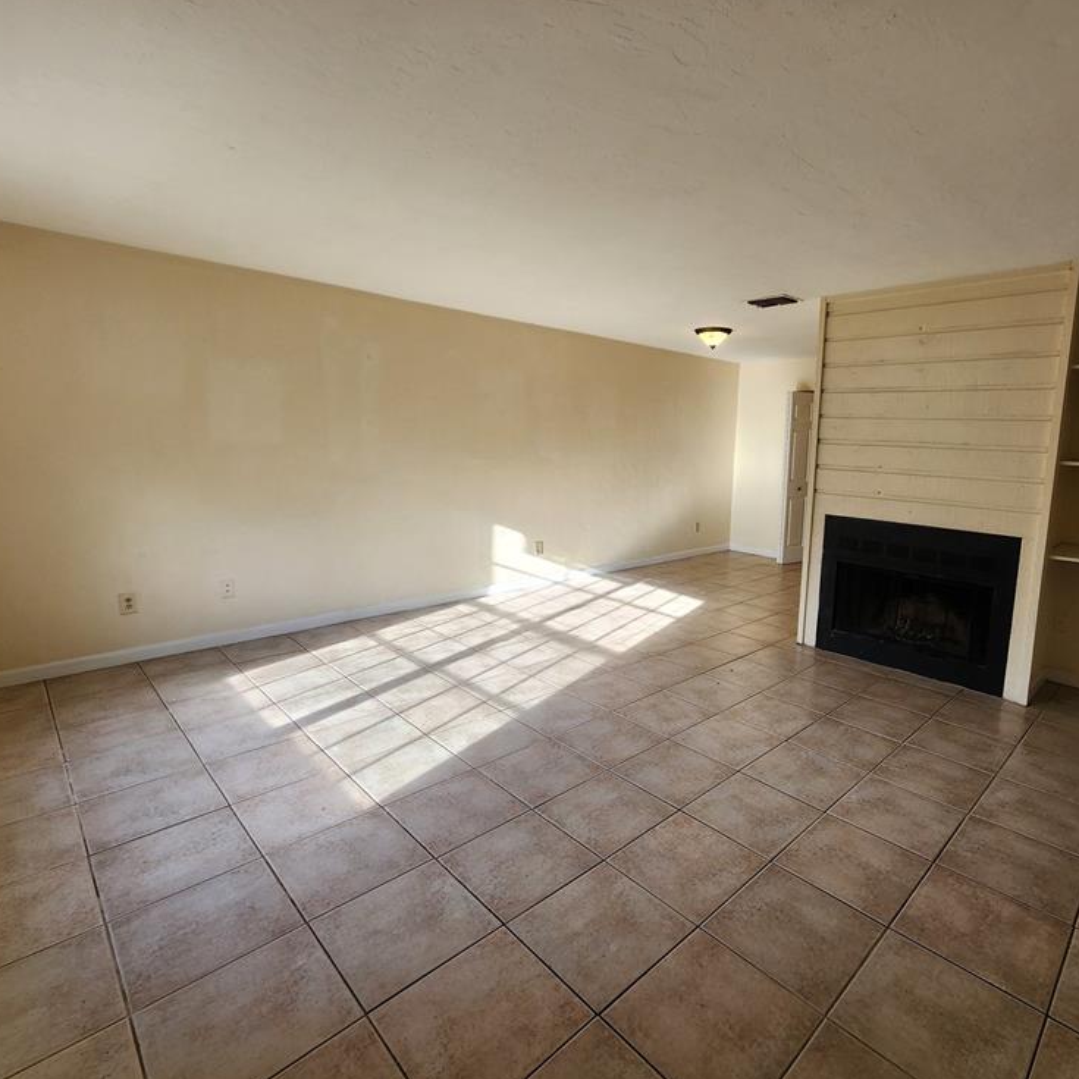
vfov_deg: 87.4
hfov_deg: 86.5
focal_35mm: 16
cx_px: 637
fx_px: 564
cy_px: 523
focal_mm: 2.2
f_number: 2.2
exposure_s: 1/120
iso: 64
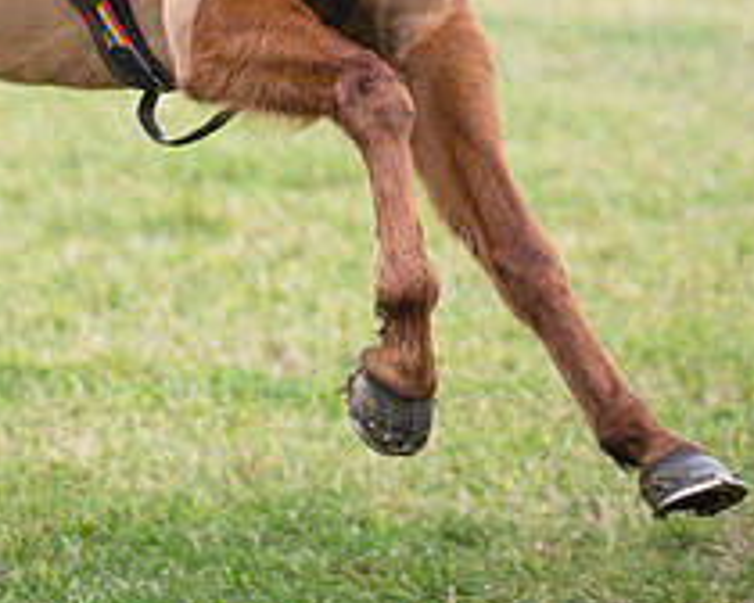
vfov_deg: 2.4
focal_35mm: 654
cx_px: 321
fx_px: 14594
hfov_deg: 3.0
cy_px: -200
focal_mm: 115
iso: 1600
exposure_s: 1/1000
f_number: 2.8
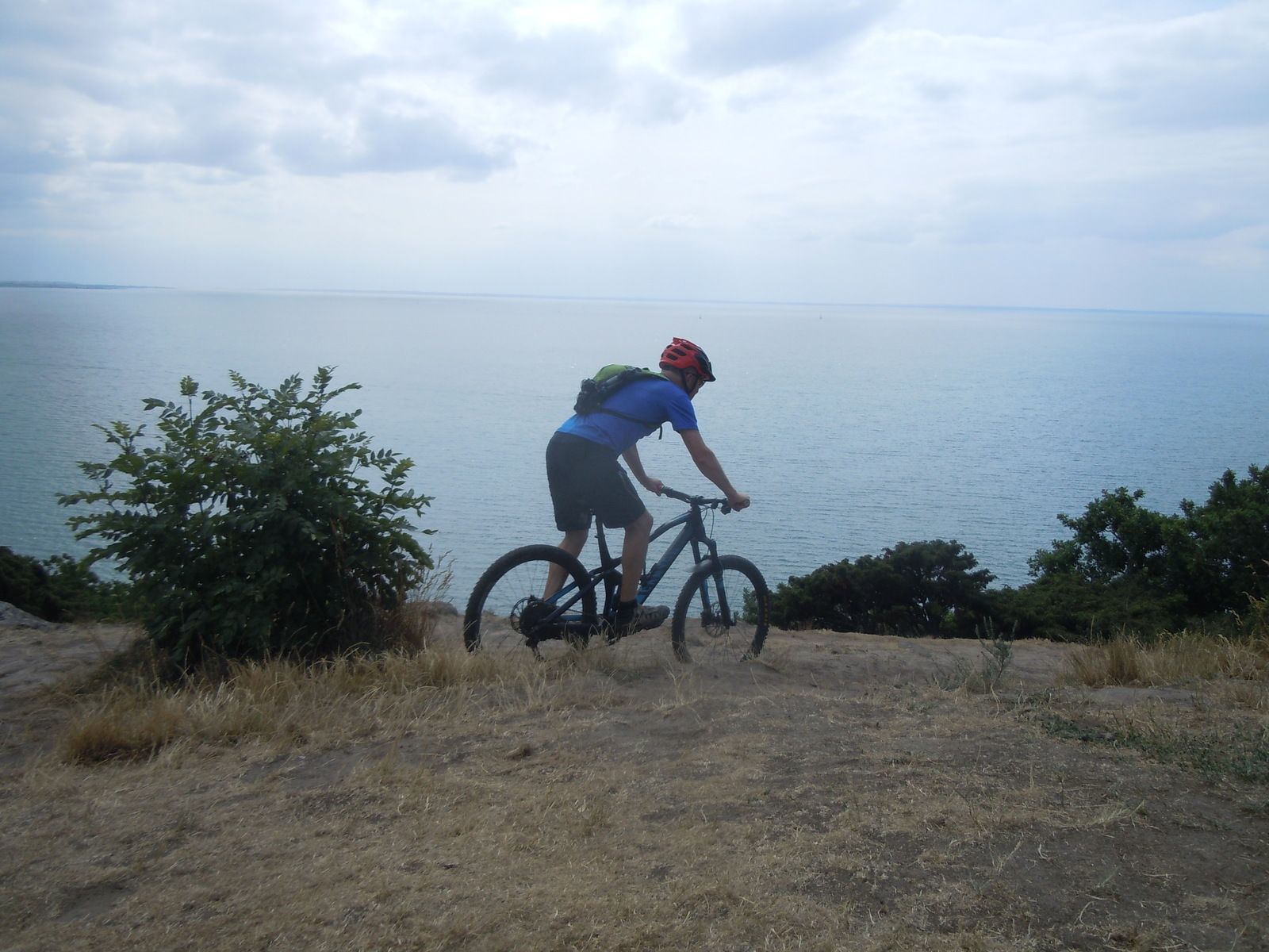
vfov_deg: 46.8
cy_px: 476
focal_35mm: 30
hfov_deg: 60.0
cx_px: 634
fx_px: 1100
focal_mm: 5.4
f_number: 7
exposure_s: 1/400
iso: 100
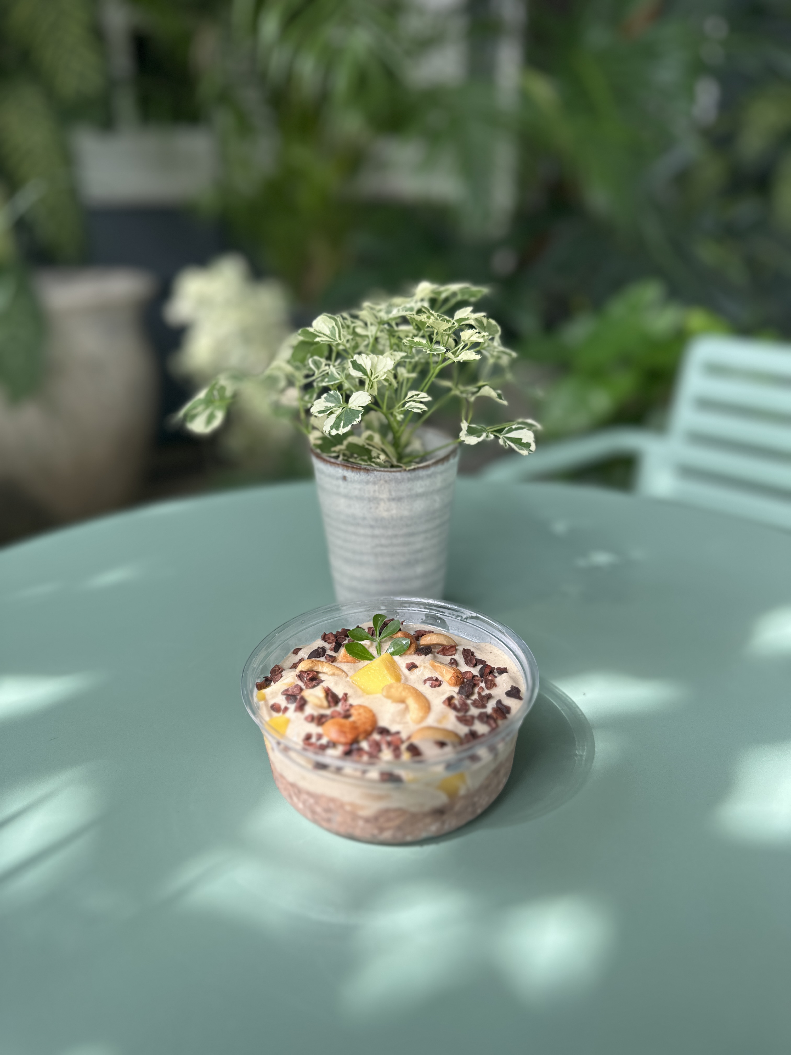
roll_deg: -0.2
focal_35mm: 24
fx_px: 731
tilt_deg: -23.3
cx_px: 396
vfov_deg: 71.6
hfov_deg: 56.8
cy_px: 528
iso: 80
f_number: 1.78
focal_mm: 6.86
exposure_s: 1/446
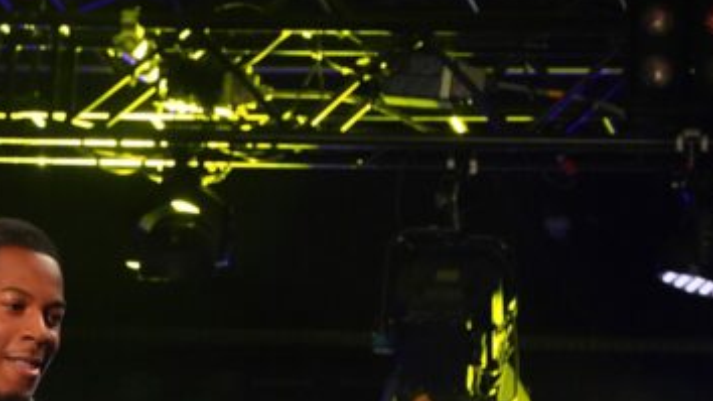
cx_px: 50
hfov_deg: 6.1
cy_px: 472
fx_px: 6638
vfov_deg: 3.5
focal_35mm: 351
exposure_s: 1/60
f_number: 5.6
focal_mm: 103
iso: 6400
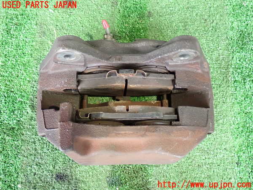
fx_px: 300
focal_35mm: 41
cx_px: 126
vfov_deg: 35.1
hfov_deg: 45.8
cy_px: 95
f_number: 2.8
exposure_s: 1/30
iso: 800
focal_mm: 7.31
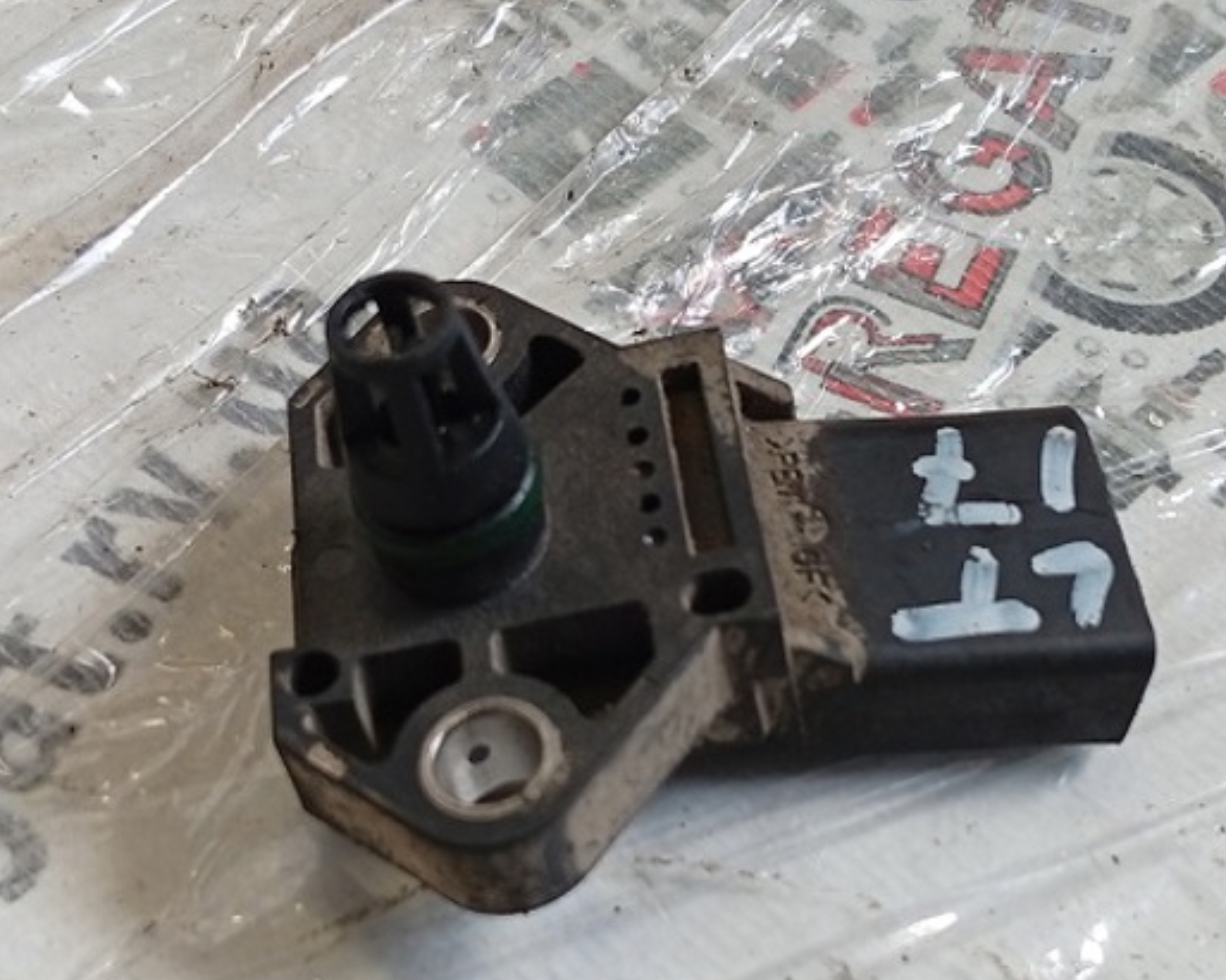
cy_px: 486
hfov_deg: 30.0
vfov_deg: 24.2
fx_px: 2286
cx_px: 671
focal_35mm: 63
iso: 140
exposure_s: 1/50
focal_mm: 3.96
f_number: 1.8
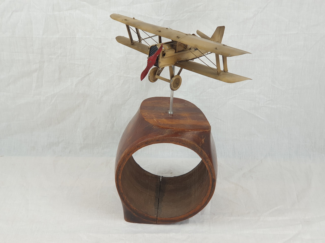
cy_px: 122
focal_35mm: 52
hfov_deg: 36.8
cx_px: 162
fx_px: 488
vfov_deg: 28.0
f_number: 2.4
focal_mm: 6
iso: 100
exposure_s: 1/33
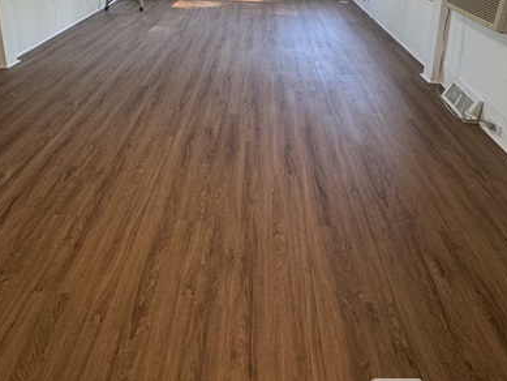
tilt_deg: -13.6
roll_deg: -1.0
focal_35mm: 24
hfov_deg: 71.6
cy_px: -5
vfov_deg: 46.9
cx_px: 255
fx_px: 352
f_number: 2.2
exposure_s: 1/120
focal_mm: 2.22
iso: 250
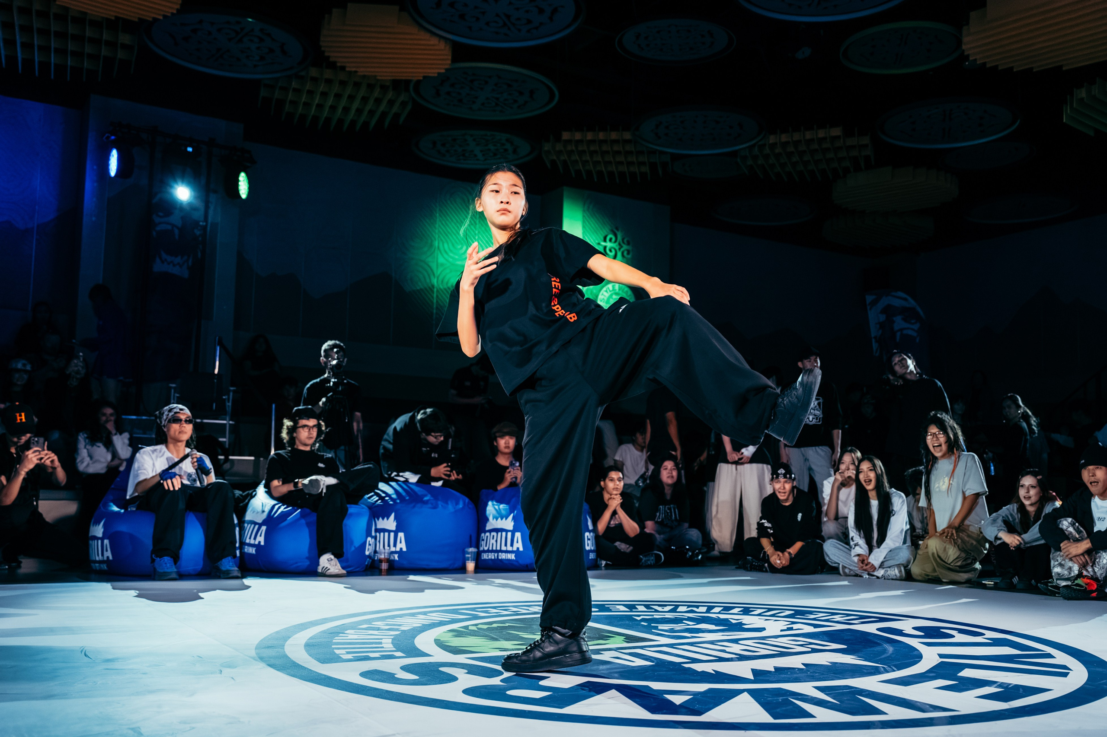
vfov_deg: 37.5
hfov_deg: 54.0
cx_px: 578
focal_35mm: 35
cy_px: 370
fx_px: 1087
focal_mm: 32
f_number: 2.8
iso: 3200
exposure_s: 1/800
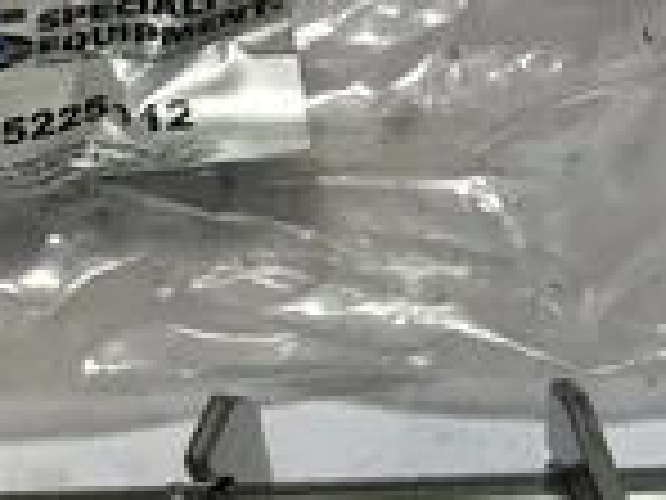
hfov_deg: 23.0
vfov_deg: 16.6
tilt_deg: -59.5
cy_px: 640
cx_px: 526
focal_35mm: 84
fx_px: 1616
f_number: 2.4
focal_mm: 3.3
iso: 25
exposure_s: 1/145
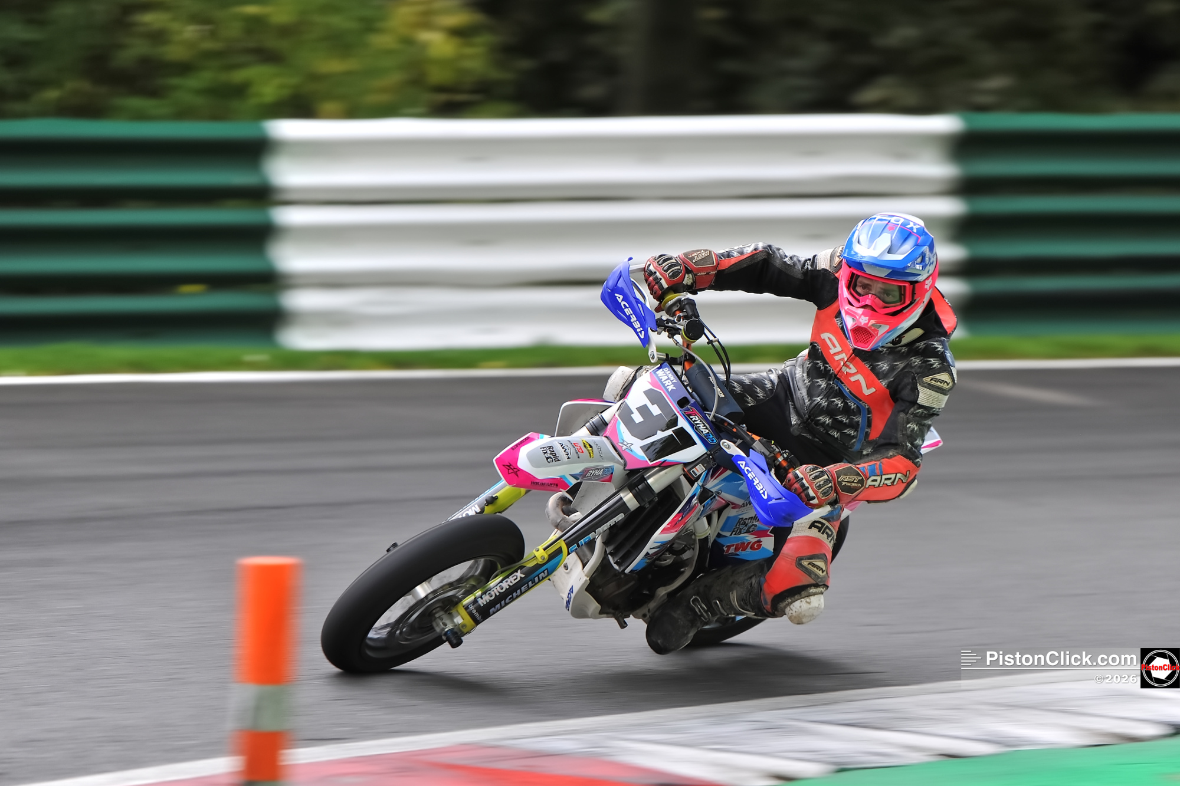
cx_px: 590
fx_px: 6555
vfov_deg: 6.9
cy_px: 393
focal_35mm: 200
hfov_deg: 10.3
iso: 220
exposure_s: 1/200
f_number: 2.8
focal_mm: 200
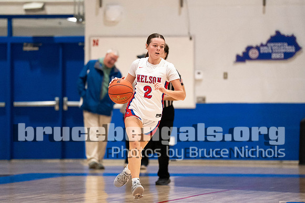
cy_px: 91
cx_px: 152
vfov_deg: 4.6
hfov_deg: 6.9
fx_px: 2537
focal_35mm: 299
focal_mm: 200
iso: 5000
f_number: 2.8
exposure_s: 1/1000
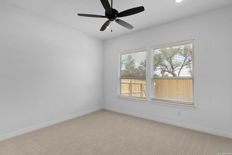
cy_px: 78
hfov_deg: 93.3
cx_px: 116
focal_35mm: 17
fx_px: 110
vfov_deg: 70.4
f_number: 9
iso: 100
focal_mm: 17
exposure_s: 1/10
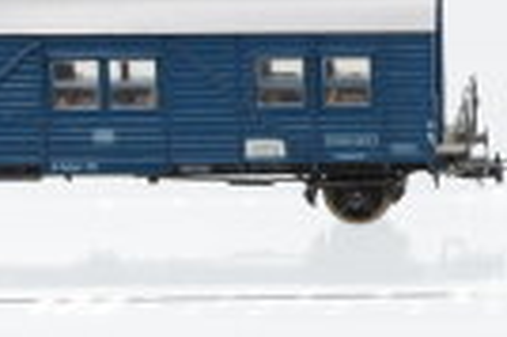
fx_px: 3309
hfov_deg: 8.7
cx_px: 613
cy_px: 104
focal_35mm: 235
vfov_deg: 5.8
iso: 500
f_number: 8
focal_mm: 35
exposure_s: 1/160
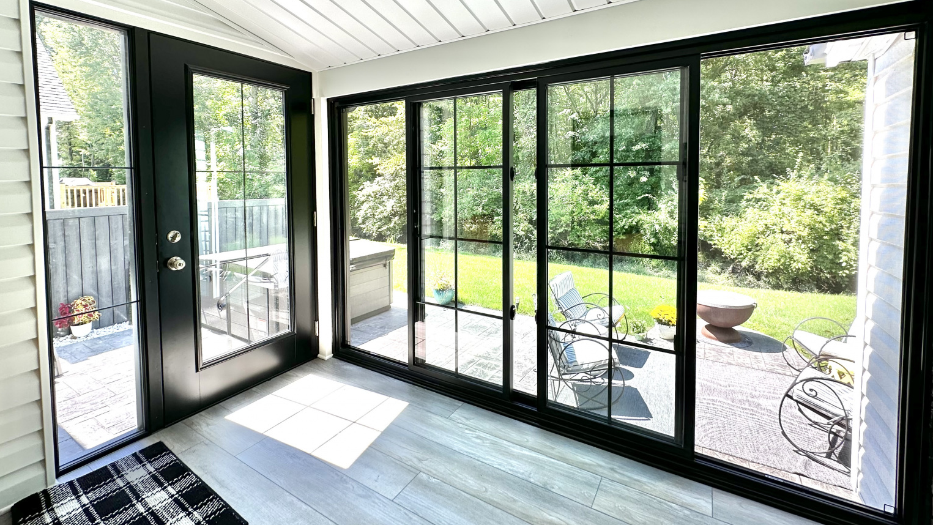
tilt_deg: -2.8
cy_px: 193
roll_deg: +0.2
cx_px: 478
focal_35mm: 16
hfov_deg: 99.3
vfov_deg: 66.0
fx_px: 396
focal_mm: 2.22
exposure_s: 1/165
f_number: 2.2
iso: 40
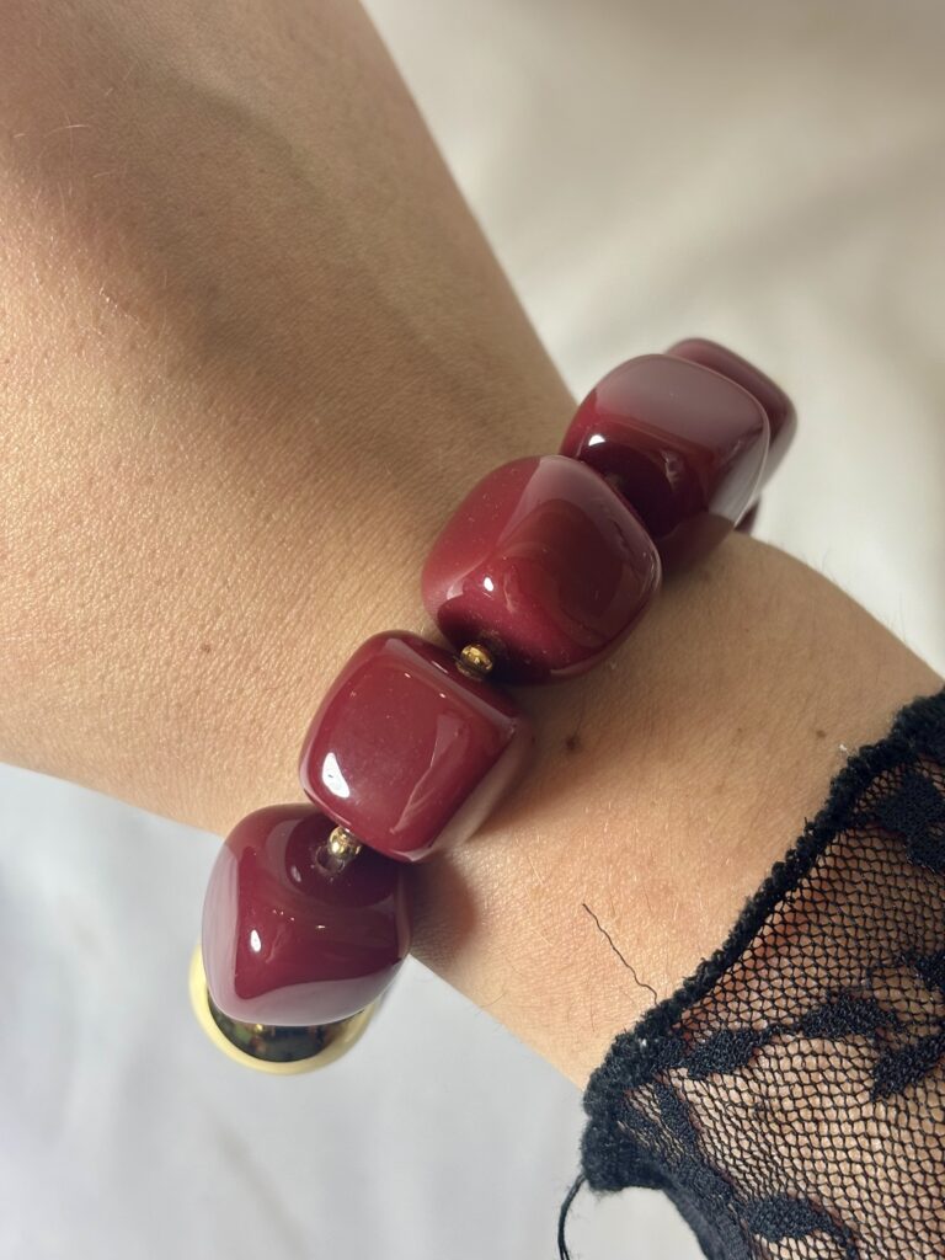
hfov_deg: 28.0
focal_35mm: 52
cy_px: 630
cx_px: 472
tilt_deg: -73.2
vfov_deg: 36.8
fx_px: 1893
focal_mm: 5.96
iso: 40
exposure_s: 1/100
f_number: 1.6
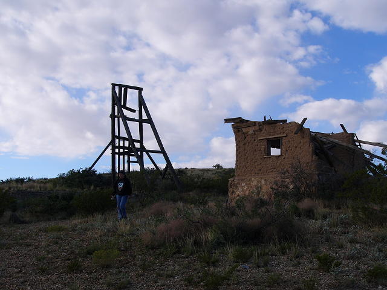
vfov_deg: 29.7
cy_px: 145
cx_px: 194
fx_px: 548
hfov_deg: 38.9
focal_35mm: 49
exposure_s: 1/500
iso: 50
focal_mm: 8.2
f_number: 4
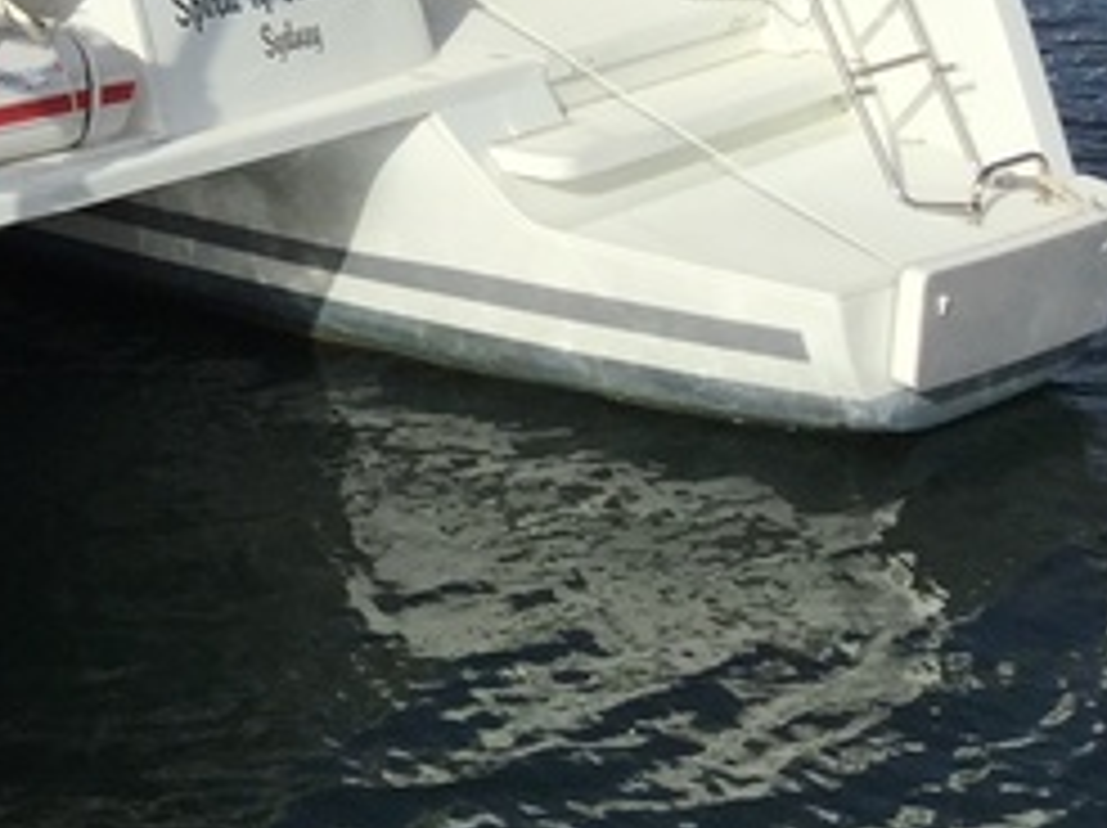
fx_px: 3227
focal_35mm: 101
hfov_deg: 18.2
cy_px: -324
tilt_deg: -4.9
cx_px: -333
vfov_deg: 13.9
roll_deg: +0.2
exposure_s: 1/2469
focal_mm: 3.3
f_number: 2.4
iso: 25
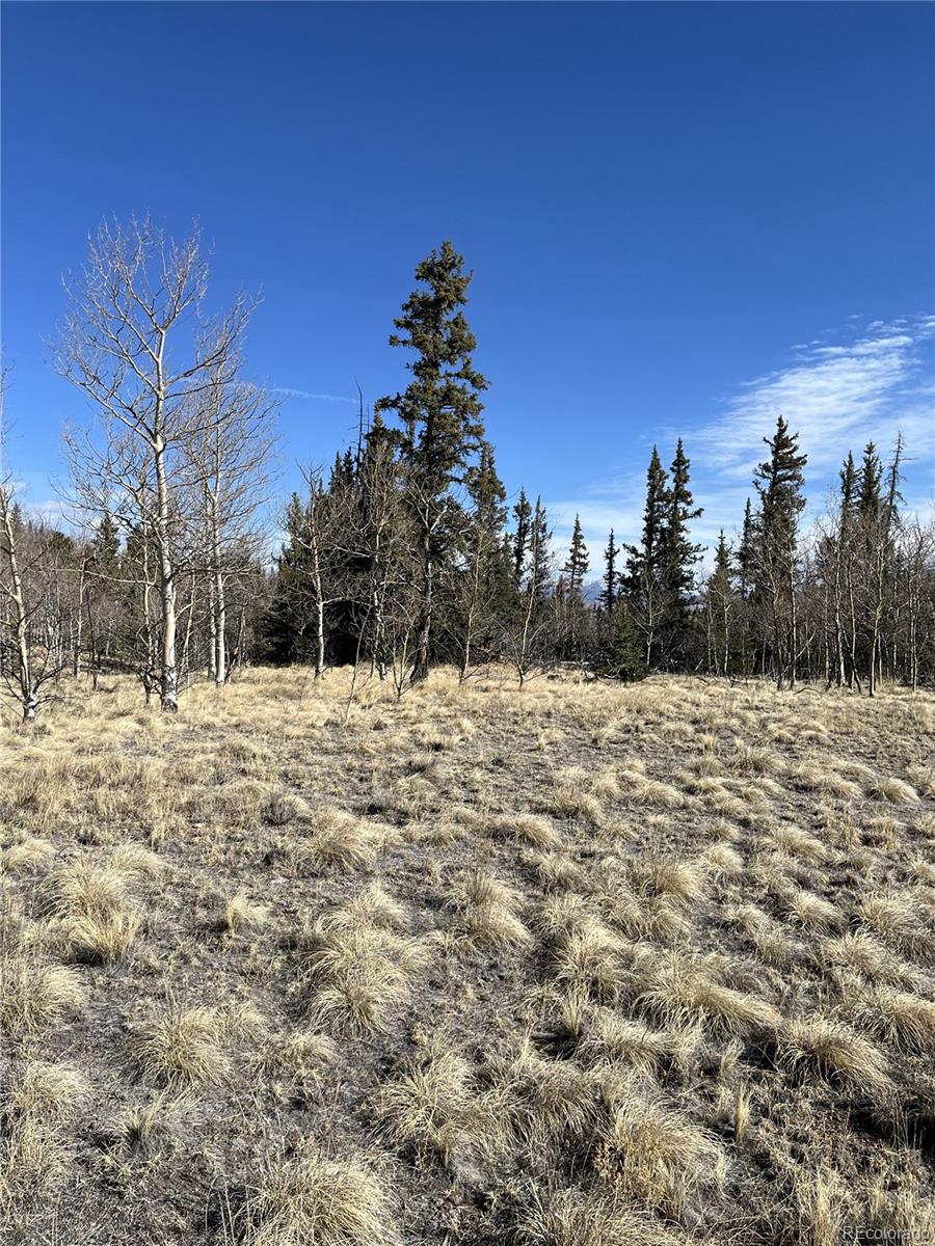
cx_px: 468
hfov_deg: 53.1
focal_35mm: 26
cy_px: 623
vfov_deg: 67.3
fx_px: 936
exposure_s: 1/3521
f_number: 1.6
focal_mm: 5.1
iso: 50
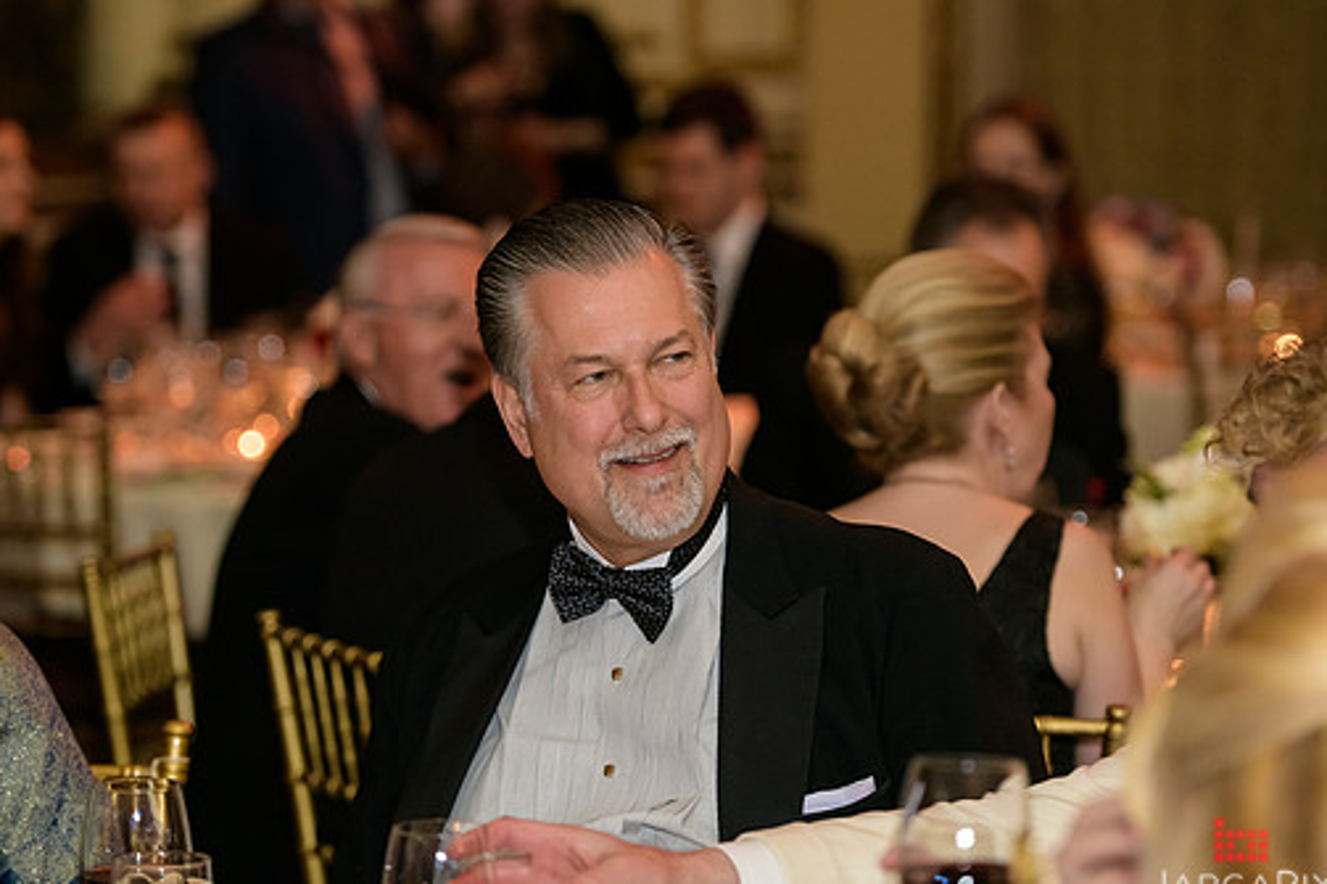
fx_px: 5527
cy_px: 445
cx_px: 636
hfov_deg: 13.7
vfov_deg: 9.1
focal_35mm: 150
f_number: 3.2
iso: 1600
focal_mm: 130
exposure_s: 1/125
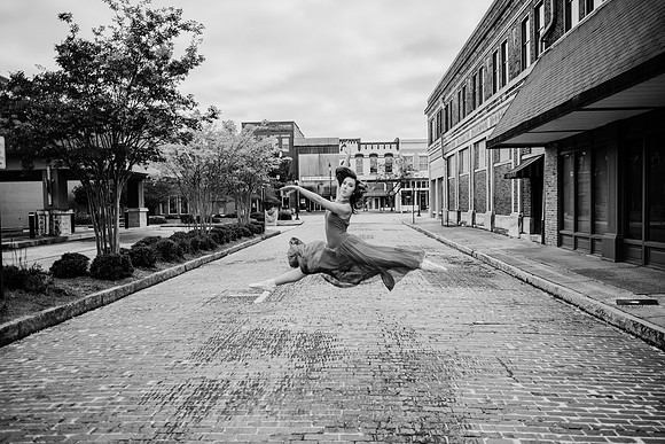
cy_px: 222
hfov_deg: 72.3
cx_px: 337
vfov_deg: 52.0
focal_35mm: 25
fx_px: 455
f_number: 2.2
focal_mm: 24
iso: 160
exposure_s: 1/1250
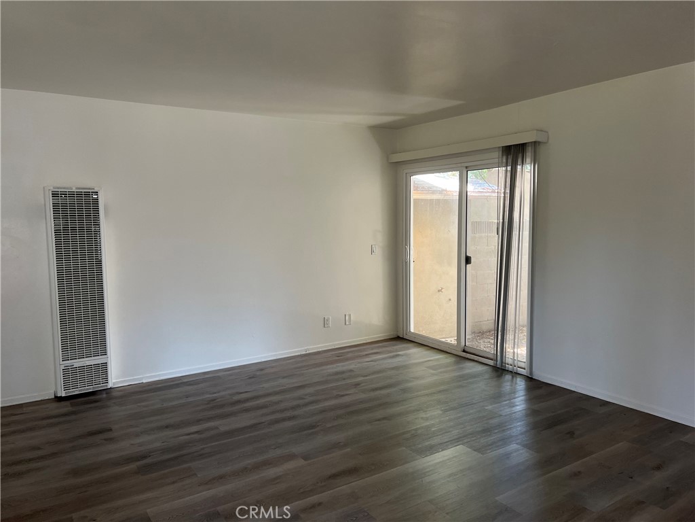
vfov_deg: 53.1
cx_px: 348
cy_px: 261
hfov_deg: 67.3
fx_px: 522
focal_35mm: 26
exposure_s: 1/60
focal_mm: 5.7
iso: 160
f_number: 1.5
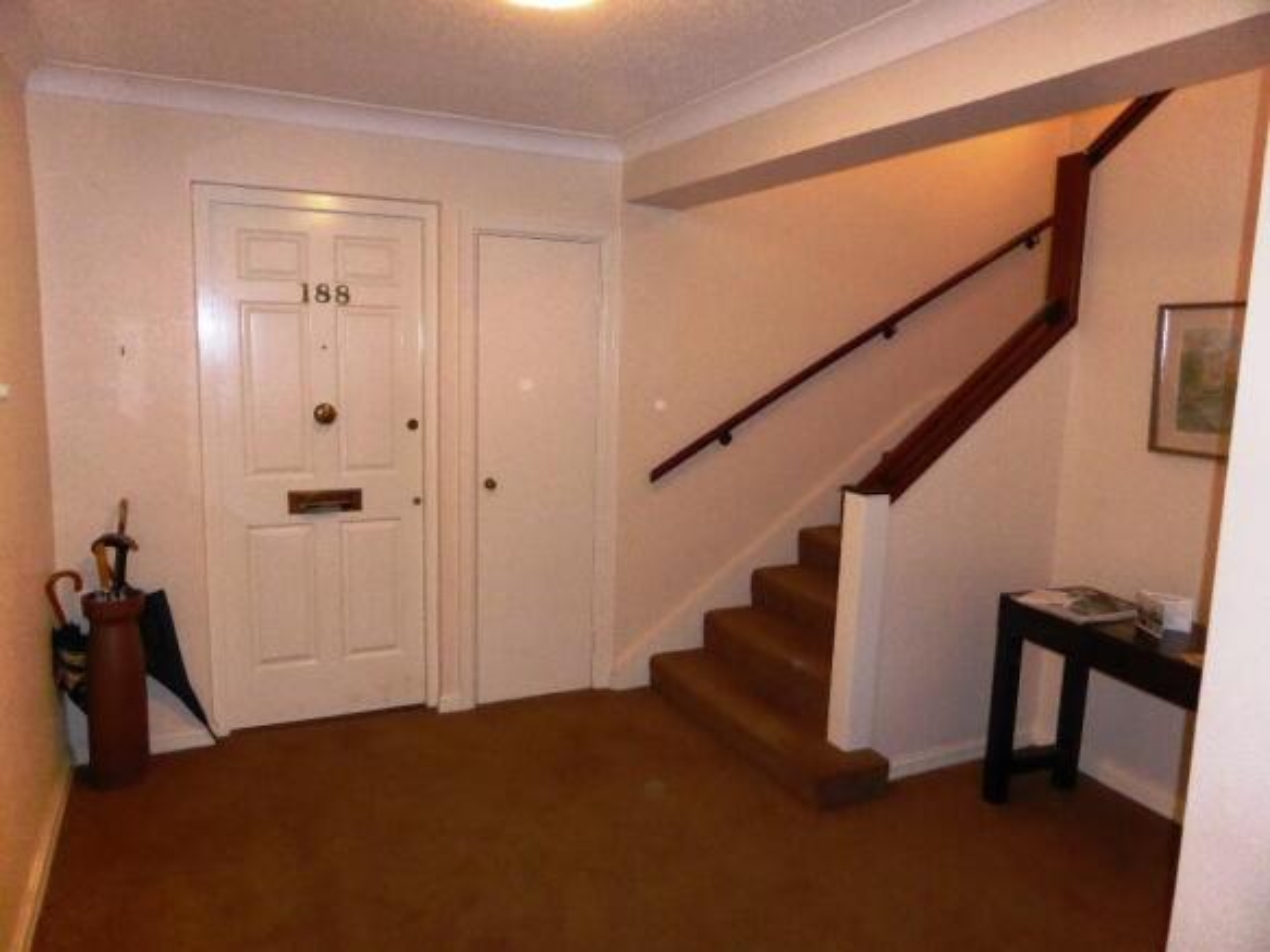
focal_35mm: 24
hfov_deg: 71.6
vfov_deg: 56.8
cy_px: 476
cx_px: 635
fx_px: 880
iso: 800
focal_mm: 4.3
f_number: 3.3
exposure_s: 1/60
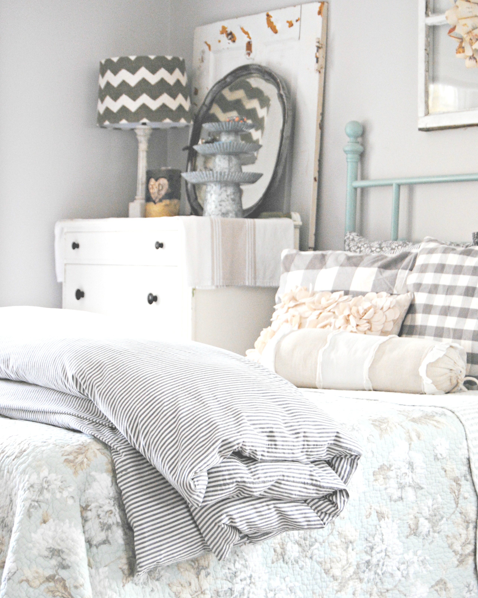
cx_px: 238
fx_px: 1379
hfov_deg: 19.7
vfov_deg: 24.4
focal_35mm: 78
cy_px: 322
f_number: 5.3
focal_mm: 46
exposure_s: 1/30
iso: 900
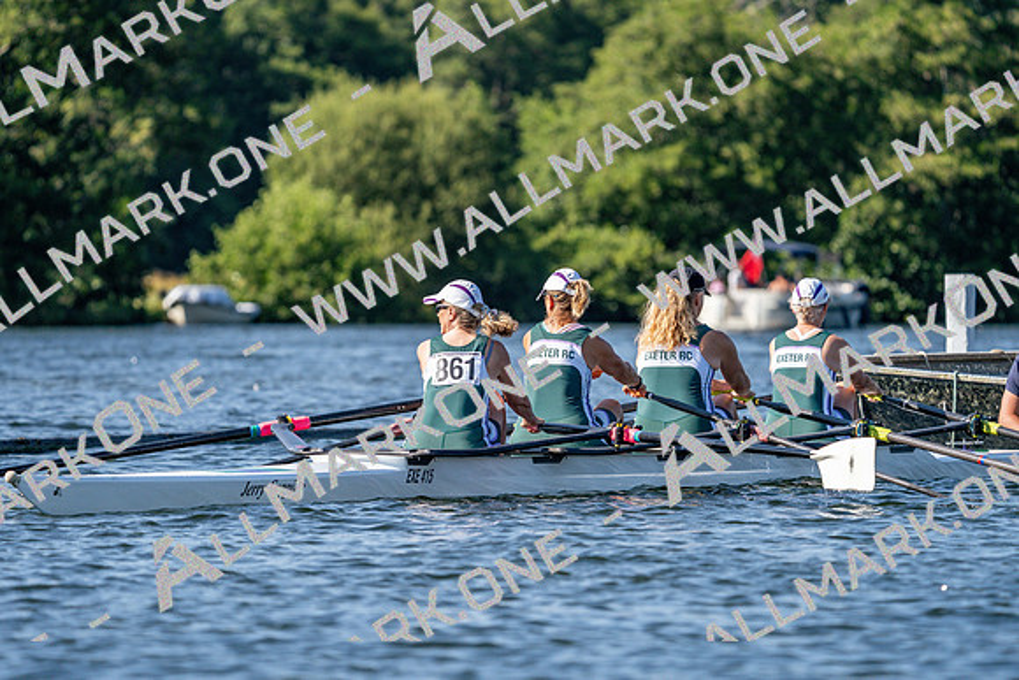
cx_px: 510
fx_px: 9399
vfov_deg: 4.1
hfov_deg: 6.2
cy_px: 340
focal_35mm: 332
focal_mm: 332
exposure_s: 1/1600
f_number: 6.3
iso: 320
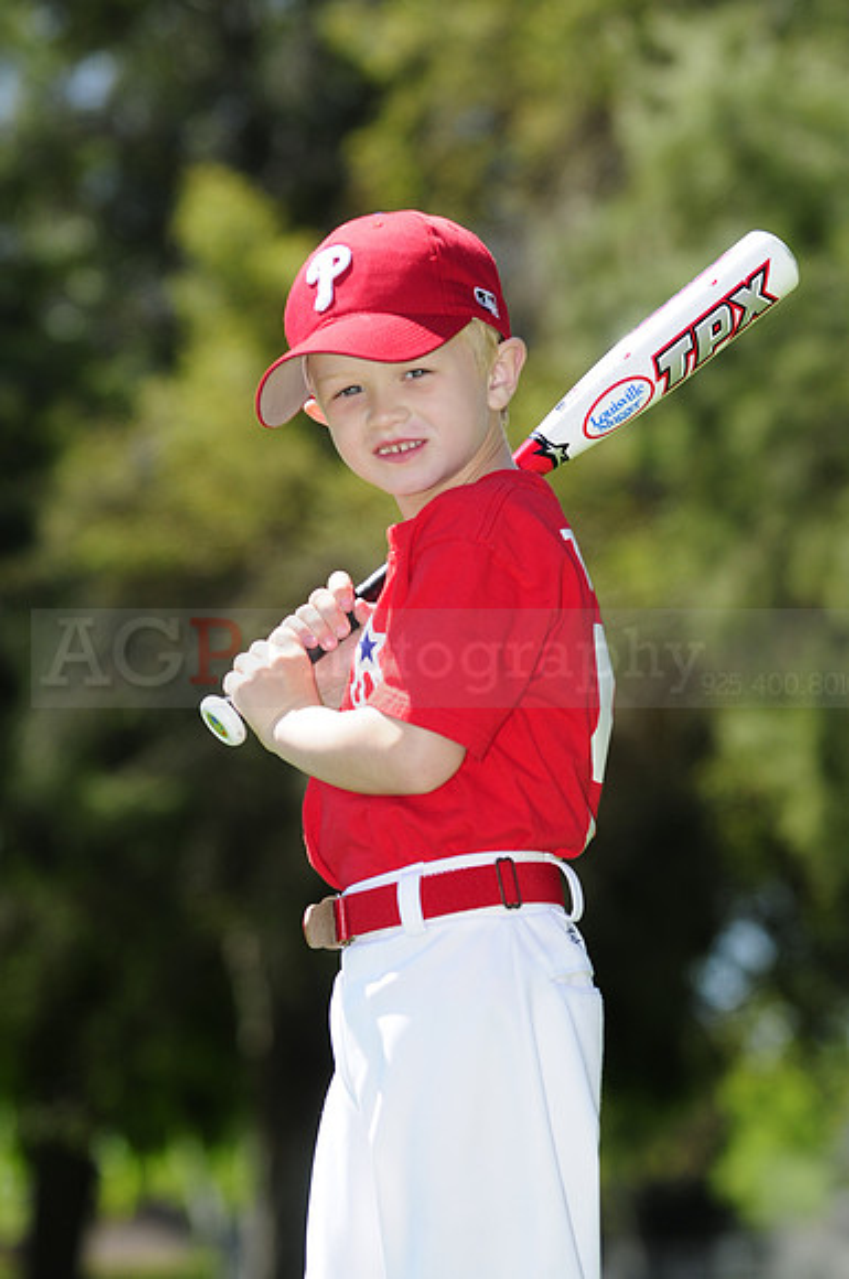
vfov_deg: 13.4
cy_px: 640
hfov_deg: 8.9
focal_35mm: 153
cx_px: 424
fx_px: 5428
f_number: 3.5
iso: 200
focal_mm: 102
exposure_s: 1/1250
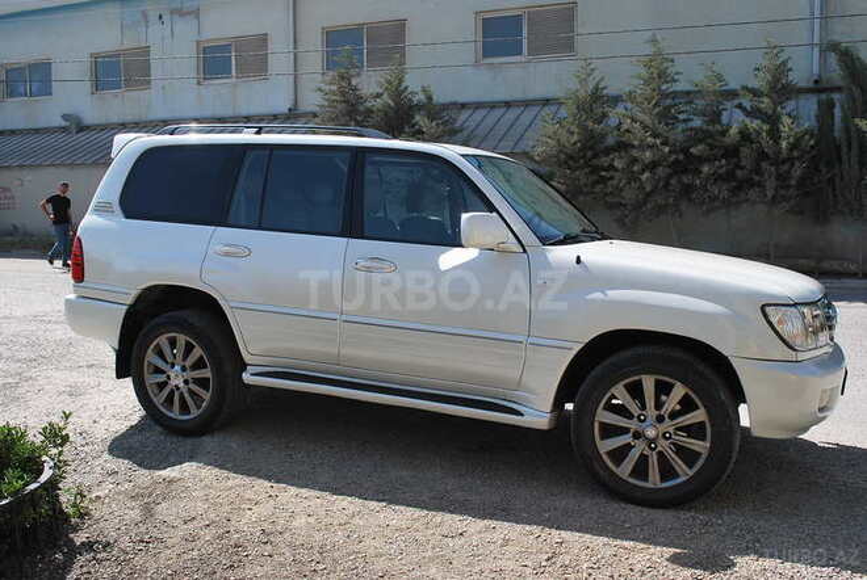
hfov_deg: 57.2
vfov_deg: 40.1
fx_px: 796
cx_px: 434
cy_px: 290
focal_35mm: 33
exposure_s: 1/250
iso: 100
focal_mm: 22
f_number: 8
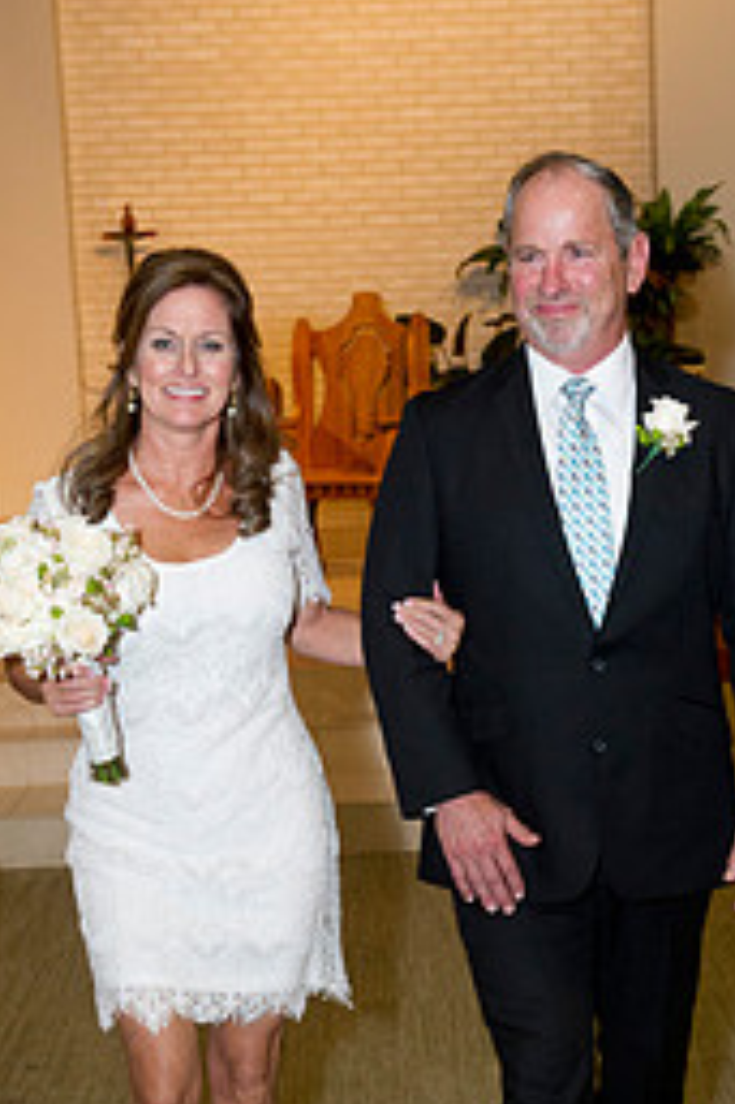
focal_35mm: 91
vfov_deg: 22.1
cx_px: 428
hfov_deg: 15.0
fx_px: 2790
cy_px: 859
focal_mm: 52
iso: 1600
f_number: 5.6
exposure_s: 1/160
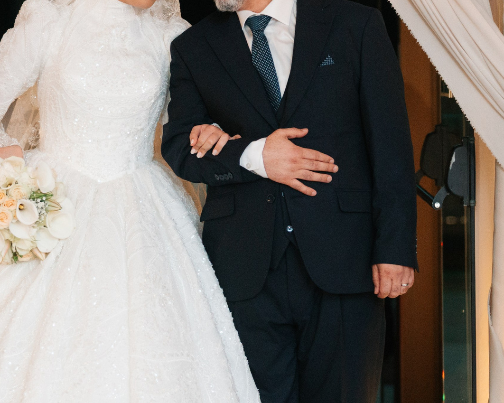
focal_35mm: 202
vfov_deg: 7.6
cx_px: 84
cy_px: 148
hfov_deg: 9.5
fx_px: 3012
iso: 1000
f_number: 2.8
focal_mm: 73
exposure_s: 1/200
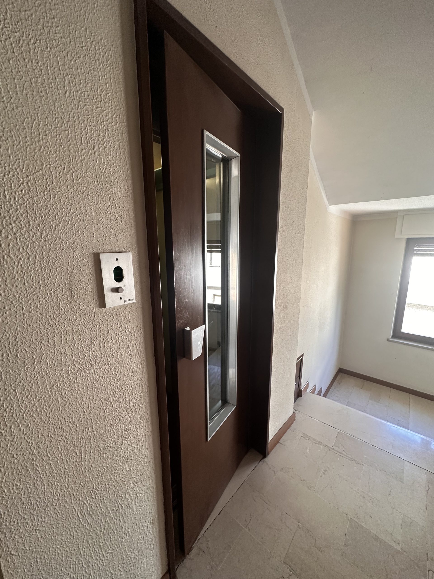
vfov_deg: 102.1
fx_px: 234
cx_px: 217
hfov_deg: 85.7
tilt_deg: -10.0
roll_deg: +0.2
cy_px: 290
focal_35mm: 14
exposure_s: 1/99
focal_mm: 2.22
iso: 250
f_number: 2.2
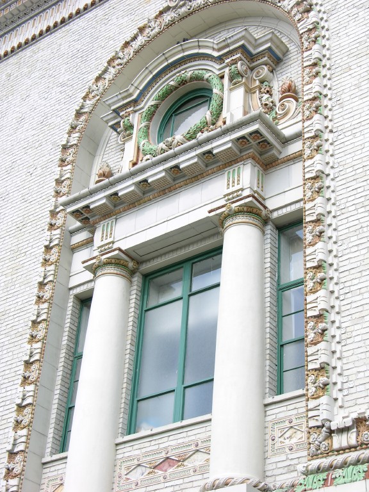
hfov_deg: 21.0
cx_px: 184
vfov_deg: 27.8
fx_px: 995
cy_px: 246
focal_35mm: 70
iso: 50
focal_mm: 17.8
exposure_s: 1/139
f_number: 4.2
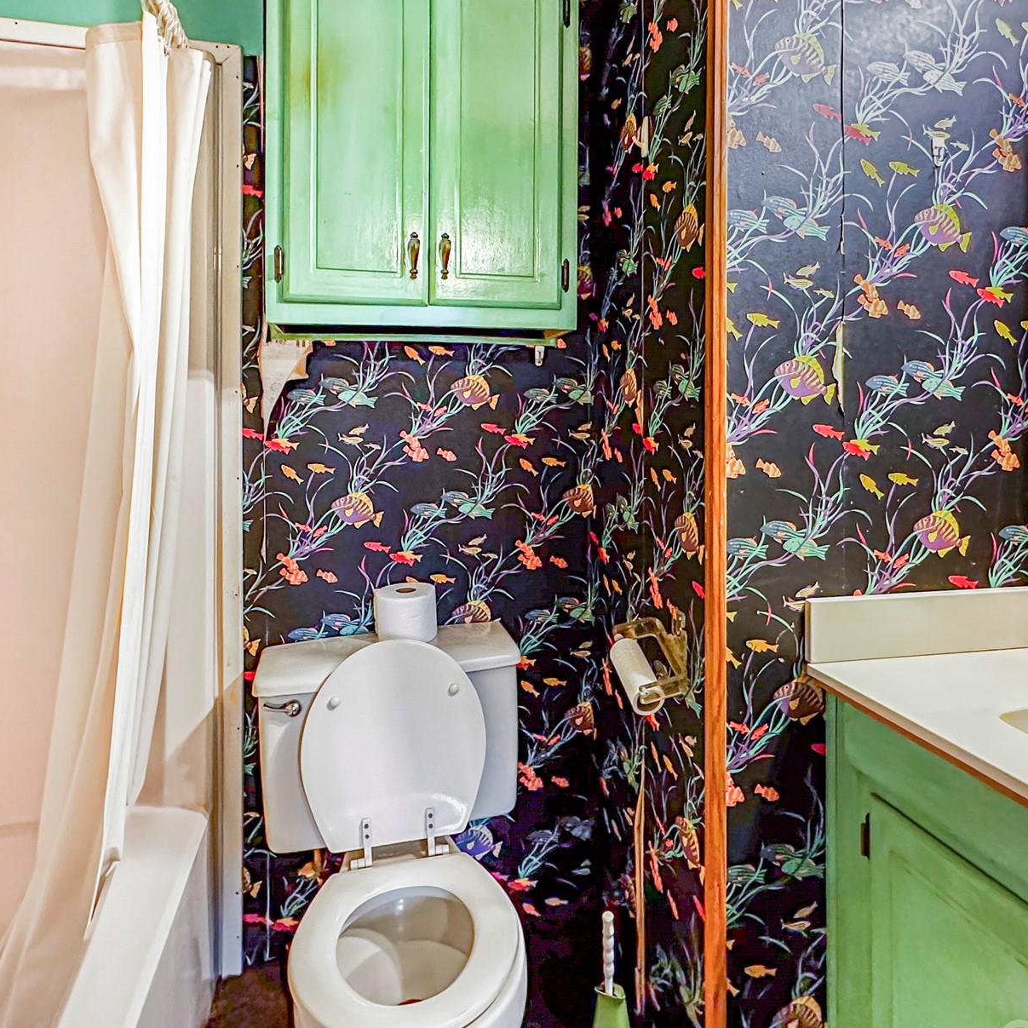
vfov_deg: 72.0
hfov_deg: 72.1
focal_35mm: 21
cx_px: 529
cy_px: 474
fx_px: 706
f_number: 2.2
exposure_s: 1/60
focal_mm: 2.22
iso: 800
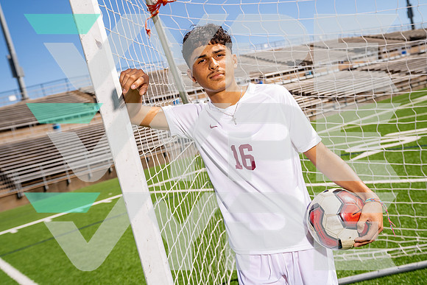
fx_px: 463
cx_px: 214
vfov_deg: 34.2
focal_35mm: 39
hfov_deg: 49.5
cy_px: 142
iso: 100
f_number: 4.5
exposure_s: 1/1000
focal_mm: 39
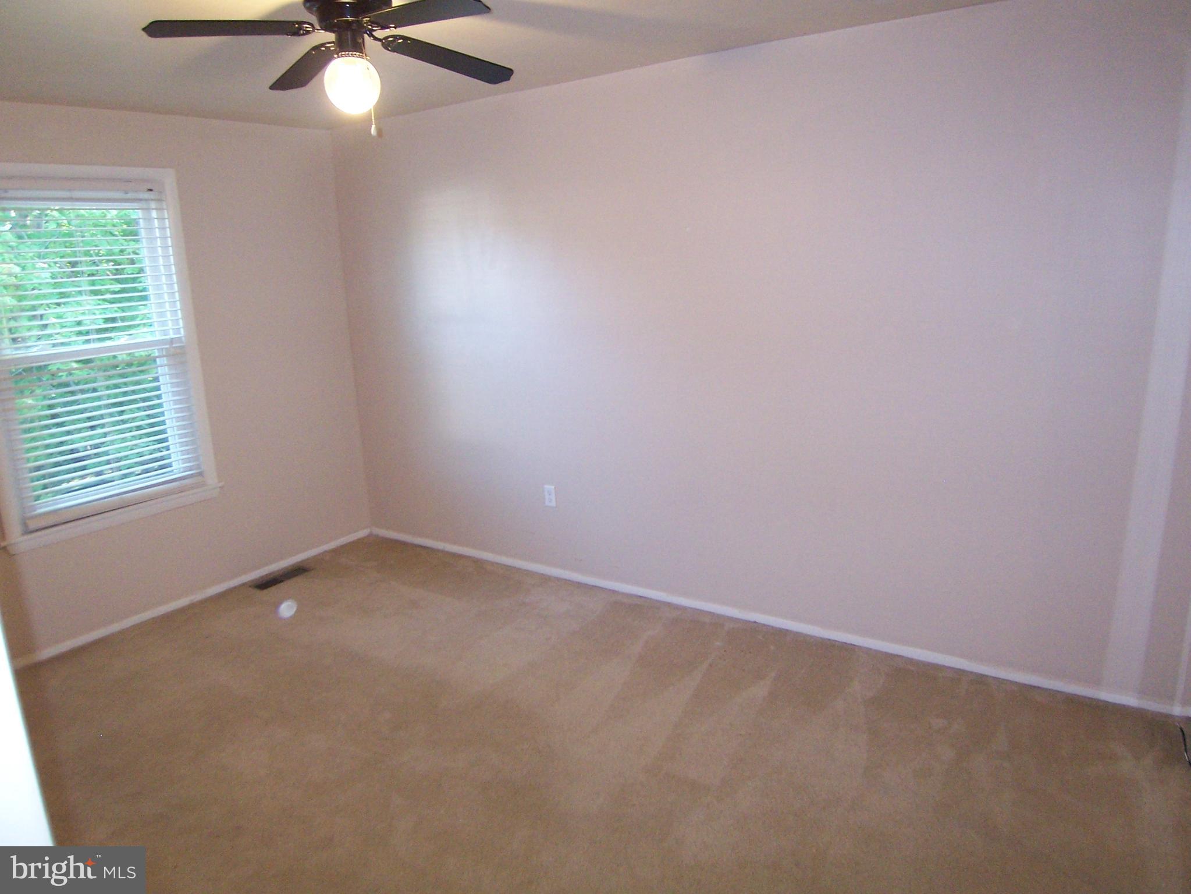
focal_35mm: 23
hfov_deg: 73.9
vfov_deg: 58.9
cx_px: 596
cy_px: 447
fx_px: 791
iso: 200
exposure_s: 1/30
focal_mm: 3.8
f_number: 2.8
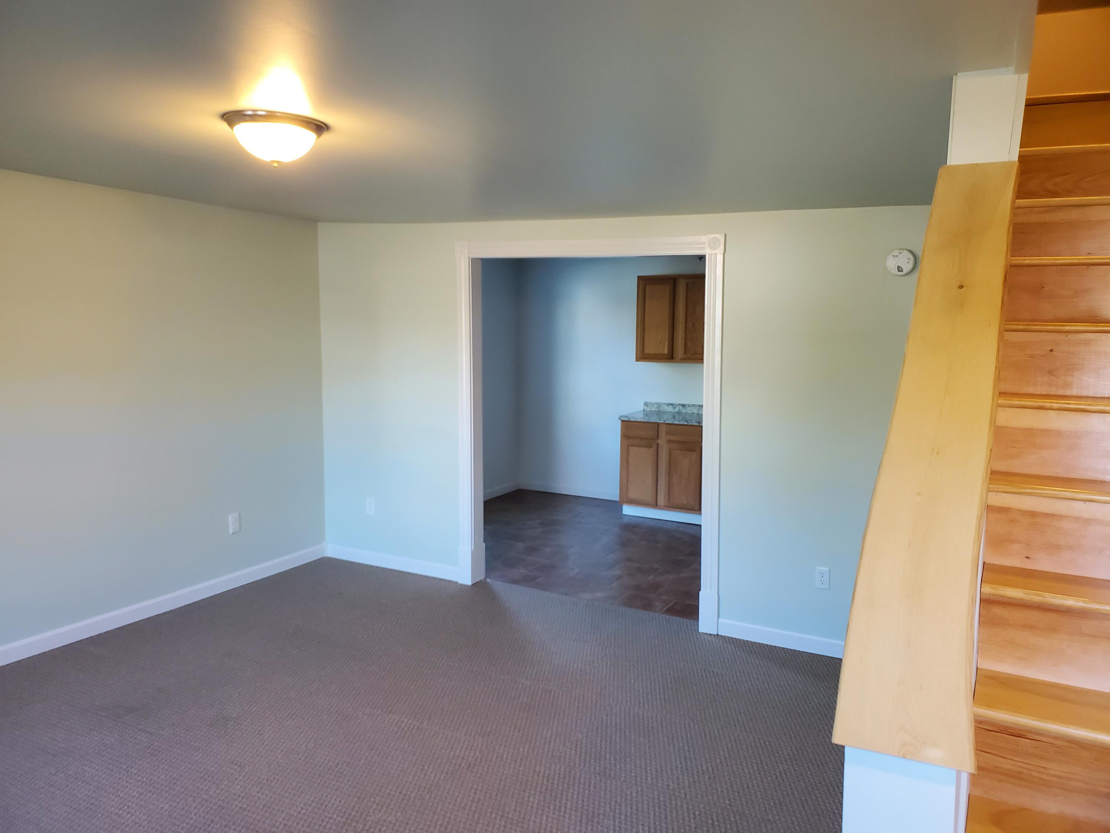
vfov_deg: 53.1
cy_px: 416
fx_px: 834
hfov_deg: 67.3
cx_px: 555
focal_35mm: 26
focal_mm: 4.3
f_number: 2.4
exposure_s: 1/39
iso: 200
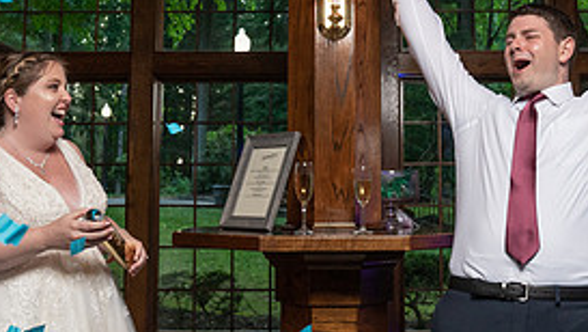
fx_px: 905
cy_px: 66
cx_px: 353
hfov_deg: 35.9
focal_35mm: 58
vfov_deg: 20.5
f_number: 5.6
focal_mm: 26
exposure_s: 1/200
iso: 2000
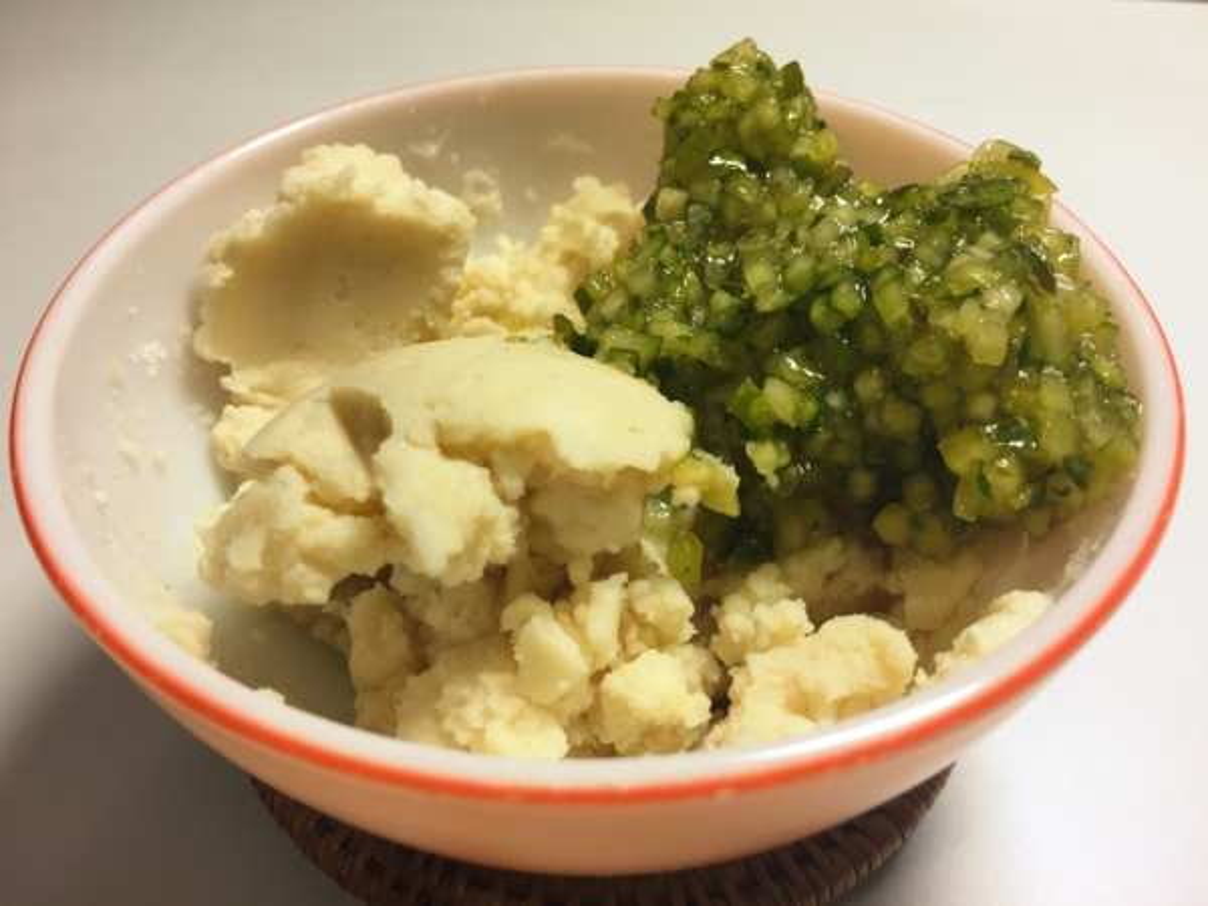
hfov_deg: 61.7
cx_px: 604
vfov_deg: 48.2
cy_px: 453
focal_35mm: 29
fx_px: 1012
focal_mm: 4.15
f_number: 2.2
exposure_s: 1/50
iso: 40
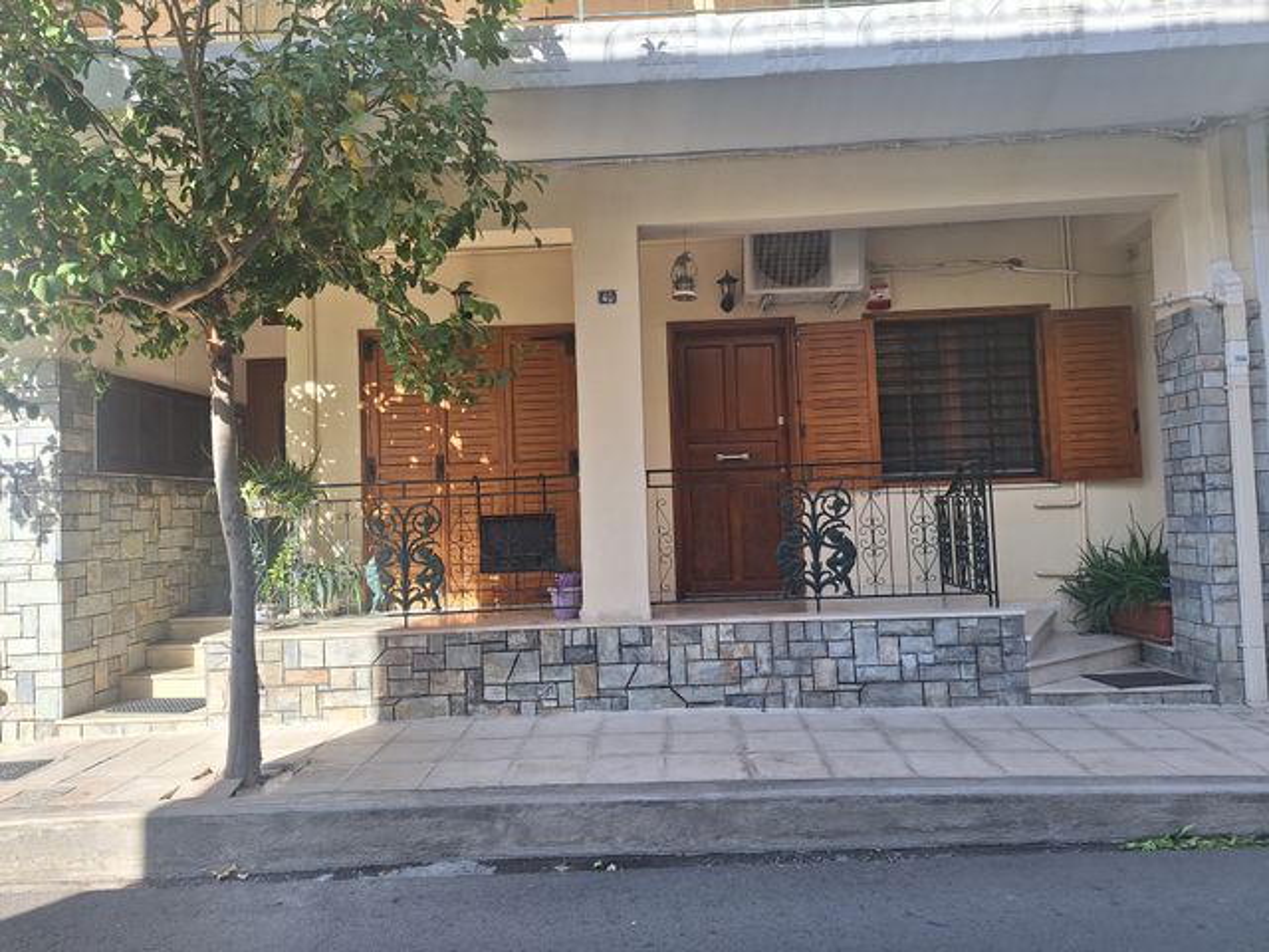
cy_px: 476
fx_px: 843
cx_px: 634
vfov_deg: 58.9
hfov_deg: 73.9
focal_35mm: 23
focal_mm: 5.54
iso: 40
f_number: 1.8
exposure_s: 1/512
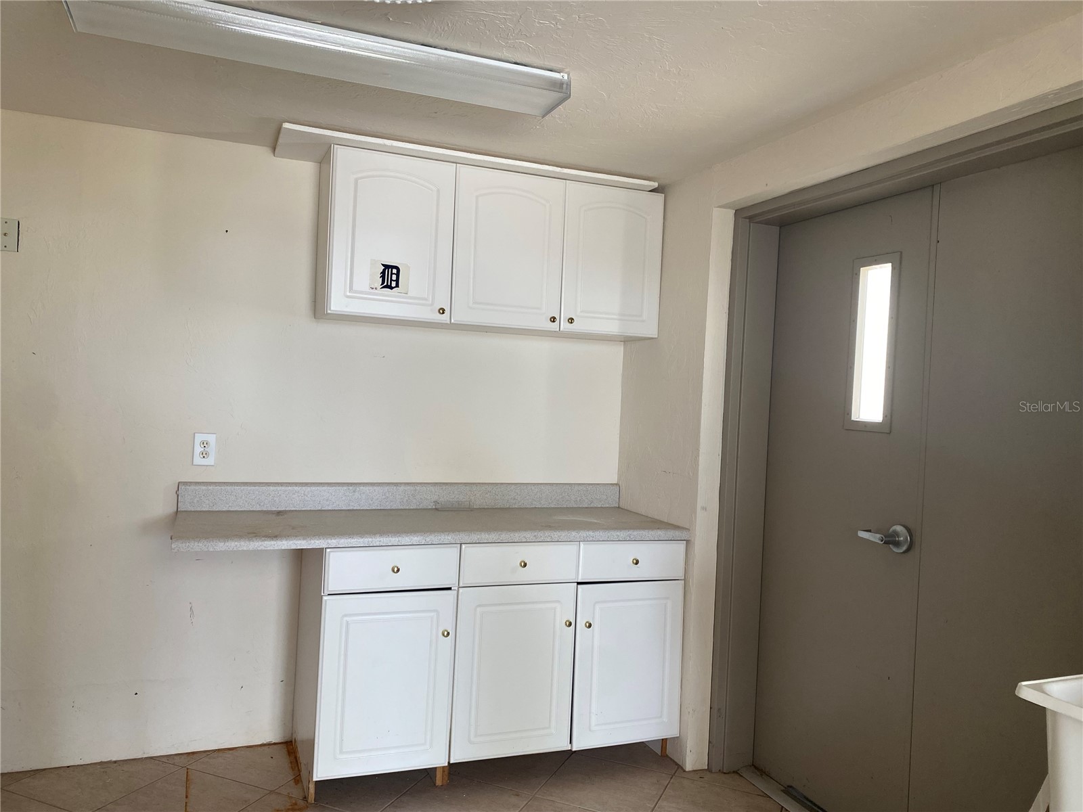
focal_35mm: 26
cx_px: 542
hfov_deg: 67.3
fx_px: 813
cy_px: 406
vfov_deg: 53.1
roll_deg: -2.2
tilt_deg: -2.0
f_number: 1.8
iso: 125
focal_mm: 4.25
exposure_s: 1/119
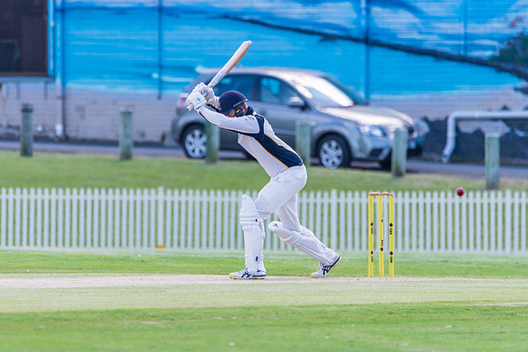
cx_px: 231
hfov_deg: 3.0
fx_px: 9960
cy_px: 177
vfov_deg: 2.0
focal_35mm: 679
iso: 400
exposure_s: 1/500
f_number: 6.3
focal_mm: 600
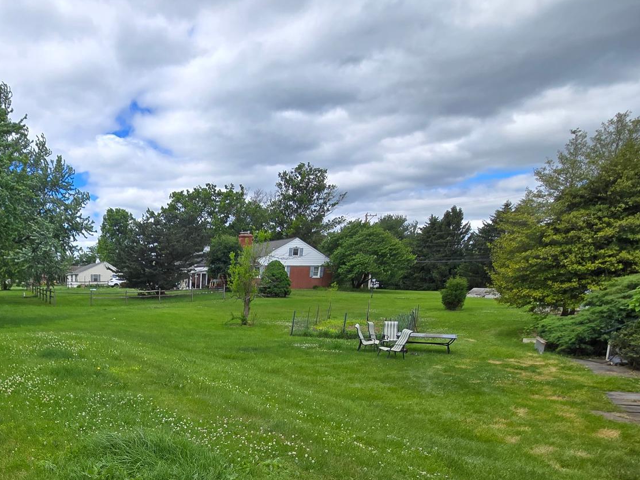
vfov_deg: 51.7
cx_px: 73
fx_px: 444
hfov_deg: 61.3
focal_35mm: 24
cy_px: 410
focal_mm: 2.2
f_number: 2.2
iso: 50
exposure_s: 1/1350
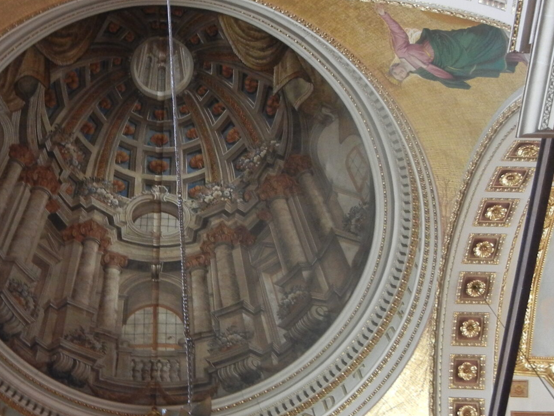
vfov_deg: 24.3
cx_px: 120
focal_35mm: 60
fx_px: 960
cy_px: 268
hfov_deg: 31.4
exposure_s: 1/3.4
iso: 400
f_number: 3.5
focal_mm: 5.4
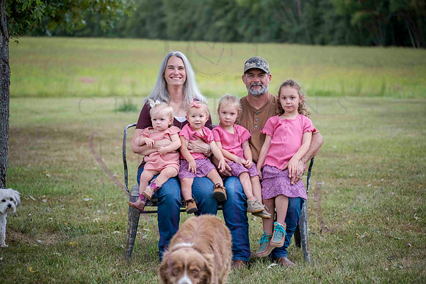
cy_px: 142
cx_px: 213
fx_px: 947
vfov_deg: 17.1
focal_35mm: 80
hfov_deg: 25.4
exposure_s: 1/640
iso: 400
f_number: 3.2
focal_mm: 80
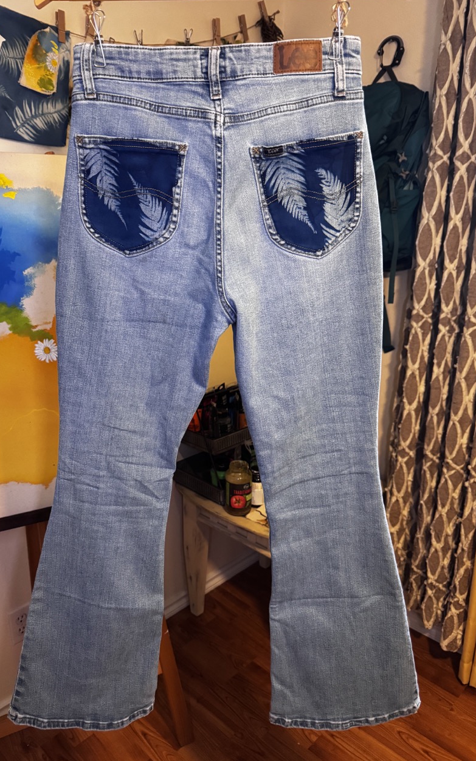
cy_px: 383
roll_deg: +0.5
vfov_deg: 70.4
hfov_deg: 47.4
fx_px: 539
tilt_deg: -16.5
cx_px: 199
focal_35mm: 26
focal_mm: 6.76
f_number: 1.78
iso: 800
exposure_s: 1/49
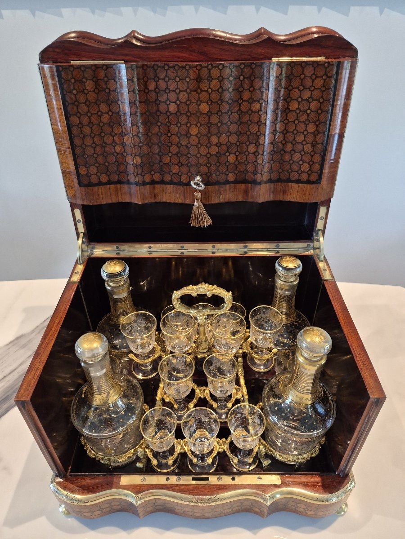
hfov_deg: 58.9
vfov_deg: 73.9
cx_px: 202
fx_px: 359
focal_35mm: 23
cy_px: 270
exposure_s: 1/100
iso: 320
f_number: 1.8
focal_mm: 5.4
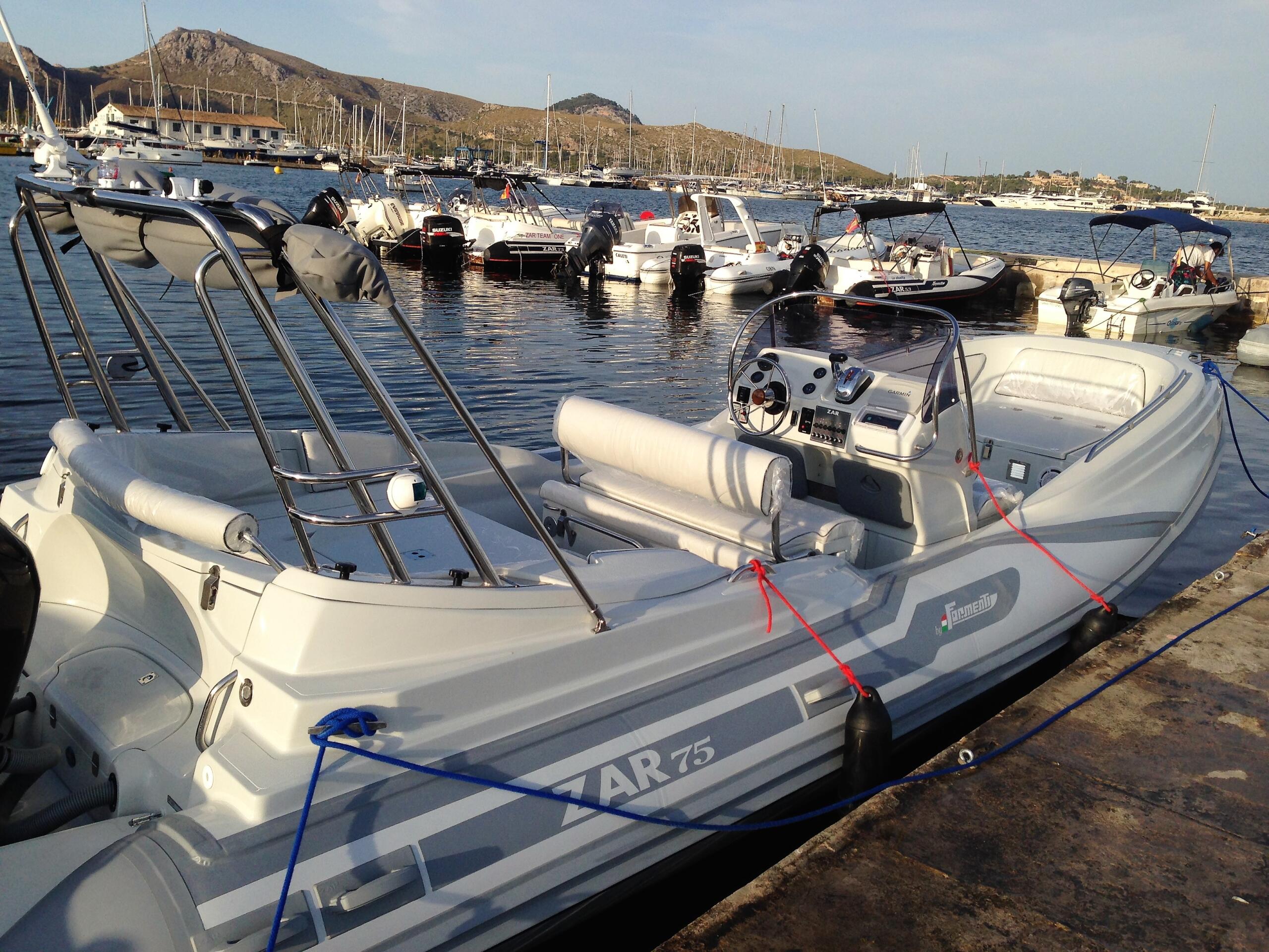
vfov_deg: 42.9
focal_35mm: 33
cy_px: 476
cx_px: 634
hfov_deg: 55.4
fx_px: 1210
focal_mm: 4.12
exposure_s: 1/1290
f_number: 2.4
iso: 50
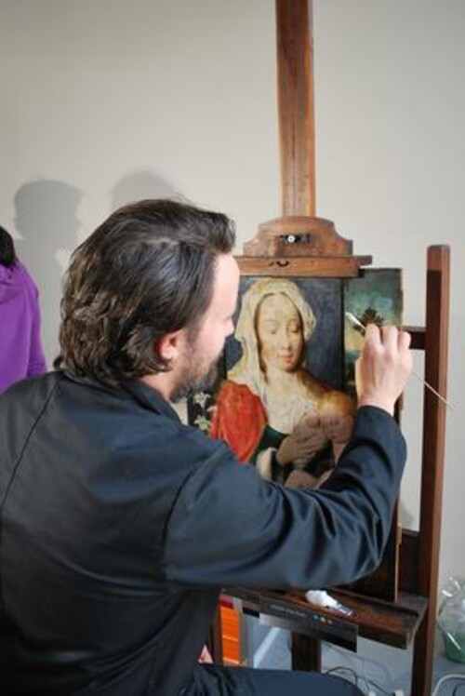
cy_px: 348
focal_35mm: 33
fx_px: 638
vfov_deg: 57.2
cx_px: 232
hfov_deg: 40.0
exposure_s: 1/50
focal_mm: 22
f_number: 4
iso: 200
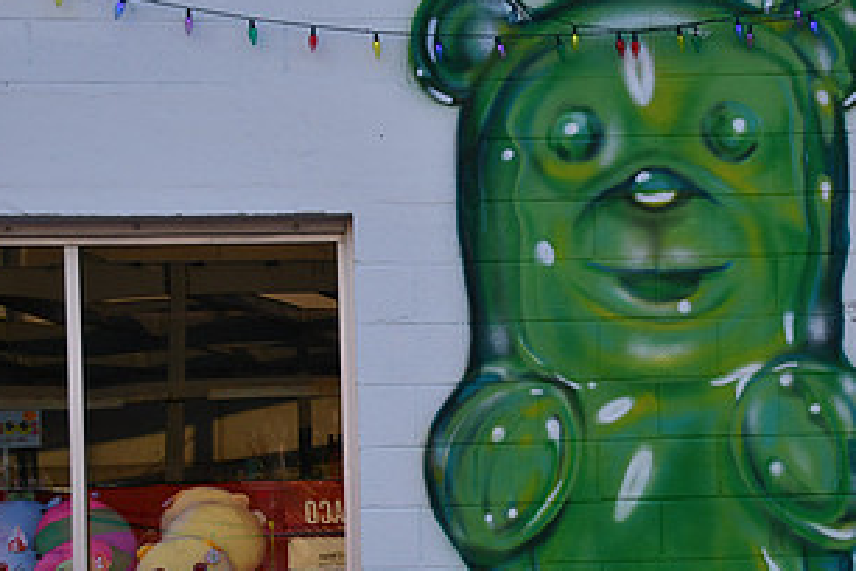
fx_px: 2164
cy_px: 438
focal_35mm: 91
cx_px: 727
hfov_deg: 22.0
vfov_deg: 15.0
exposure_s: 1/250
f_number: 6.3
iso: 200
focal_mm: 32
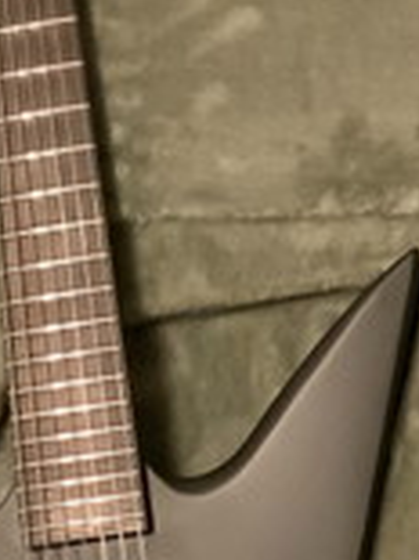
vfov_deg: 16.4
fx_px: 1939
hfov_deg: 12.3
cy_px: 415
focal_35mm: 120
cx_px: 177
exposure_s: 1/30
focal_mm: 3
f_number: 1.8
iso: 500
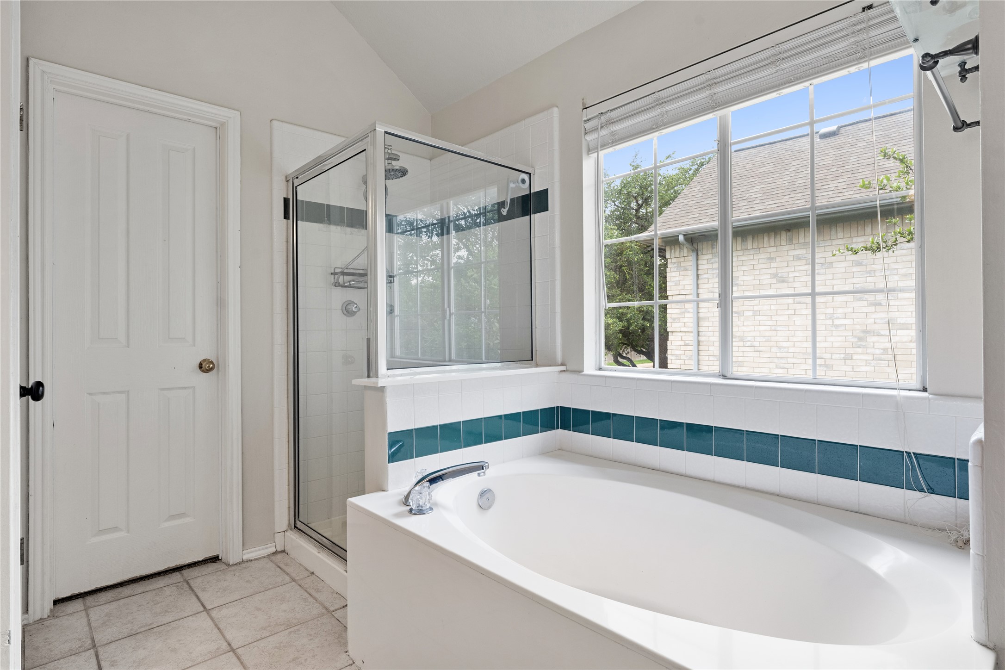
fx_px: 502
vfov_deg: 67.4
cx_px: 502
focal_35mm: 18
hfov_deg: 90.0
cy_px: 335
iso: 250
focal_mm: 18
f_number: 8
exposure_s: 1/10
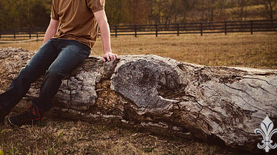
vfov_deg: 15.1
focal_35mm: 79
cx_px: 83
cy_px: 25
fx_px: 580
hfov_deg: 26.6
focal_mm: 34
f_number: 2.8
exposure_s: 1/1250
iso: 200
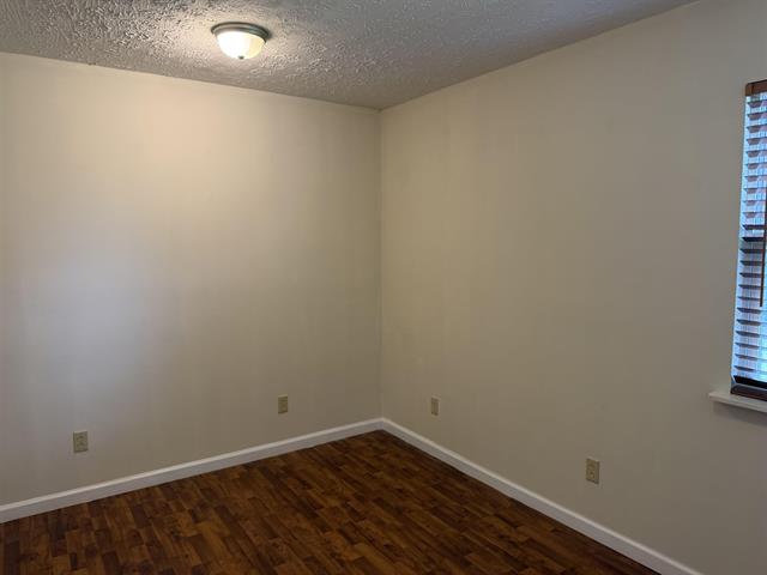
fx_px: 532
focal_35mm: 24
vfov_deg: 56.8
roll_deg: +0.6
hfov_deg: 71.6
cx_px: 384
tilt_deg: -5.4
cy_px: 288
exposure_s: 1/60
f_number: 1.78
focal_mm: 6.76
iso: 200
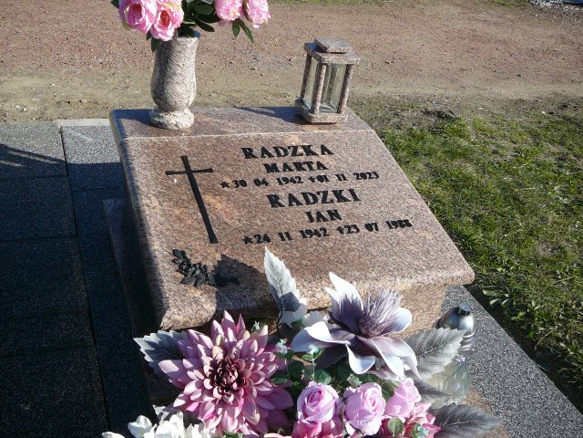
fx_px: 589
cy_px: 219
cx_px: 292
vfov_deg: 40.7
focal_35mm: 35
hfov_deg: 52.6
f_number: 2.8
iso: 80
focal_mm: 5.2
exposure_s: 1/1000
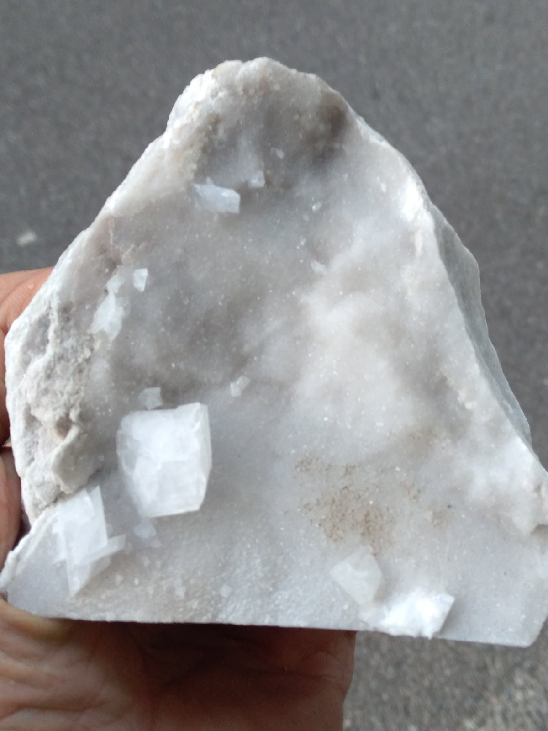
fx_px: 549
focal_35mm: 26
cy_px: 366
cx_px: 274
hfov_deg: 53.1
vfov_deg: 67.3
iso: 175
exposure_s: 1/30
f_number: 2
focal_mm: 3.54
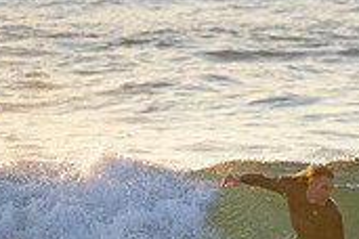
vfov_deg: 0.8
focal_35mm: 1699
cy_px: 297
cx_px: 277
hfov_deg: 1.2
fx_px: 16941
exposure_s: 1/2000
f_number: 5.6
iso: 720
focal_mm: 500
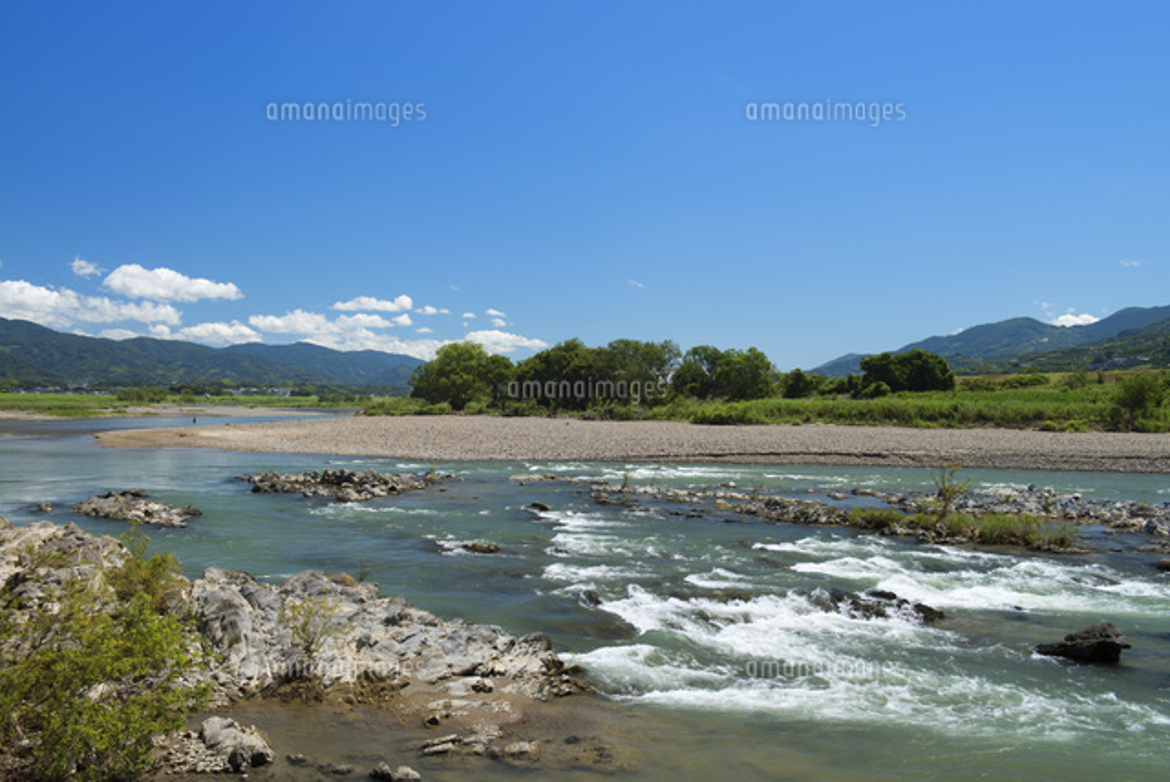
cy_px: 391
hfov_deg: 55.8
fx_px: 1106
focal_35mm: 34
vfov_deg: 39.0
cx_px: 585
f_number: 11
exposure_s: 1/60
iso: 100
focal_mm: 34
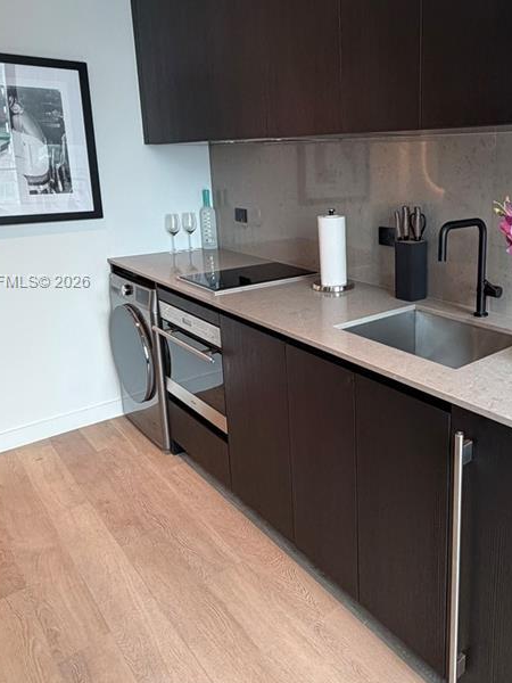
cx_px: 390
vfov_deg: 63.0
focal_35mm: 28
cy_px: 282
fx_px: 552
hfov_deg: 47.7
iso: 160
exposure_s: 1/120
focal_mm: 2.22
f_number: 2.2
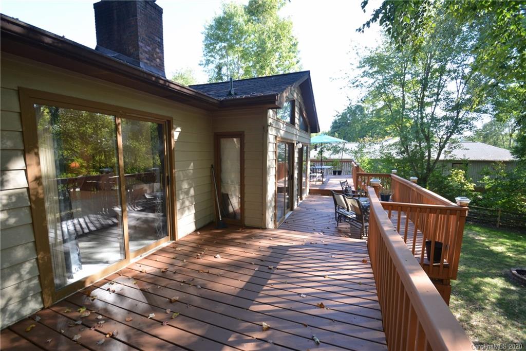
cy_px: 176
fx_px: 219
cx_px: 263
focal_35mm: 15
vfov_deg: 77.3
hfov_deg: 100.4
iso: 320
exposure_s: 1/125
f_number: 5.6
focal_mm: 10
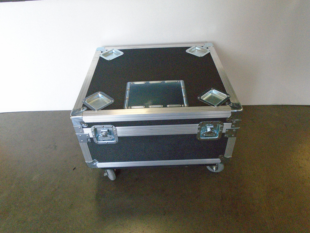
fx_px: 233
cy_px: 116
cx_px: 155
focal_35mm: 26
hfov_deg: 67.3
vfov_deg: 53.1
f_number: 3.2
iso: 800
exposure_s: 1/250
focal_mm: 4.6
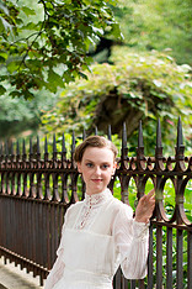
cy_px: 254
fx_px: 768
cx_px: 73
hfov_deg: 14.2
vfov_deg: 20.8
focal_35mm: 96
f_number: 2
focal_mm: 50
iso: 200
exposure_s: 1/400
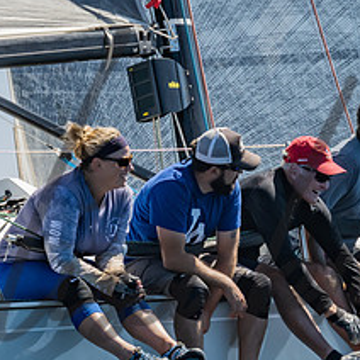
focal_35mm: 521
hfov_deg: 3.4
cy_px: 173
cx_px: 207
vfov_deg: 3.4
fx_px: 6130
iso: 160
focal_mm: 135
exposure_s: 1/500
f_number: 6.3
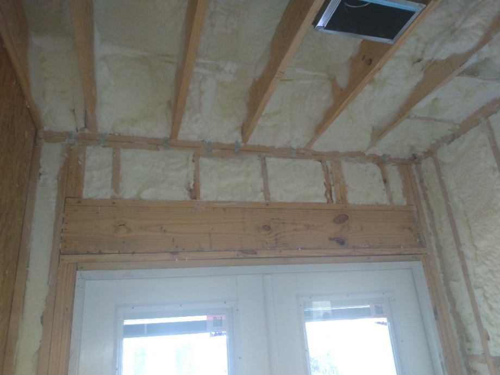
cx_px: 250
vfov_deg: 66.0
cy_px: 188
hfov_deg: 81.7
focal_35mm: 20
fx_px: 289
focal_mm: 3.54
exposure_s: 1/30
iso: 369
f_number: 2
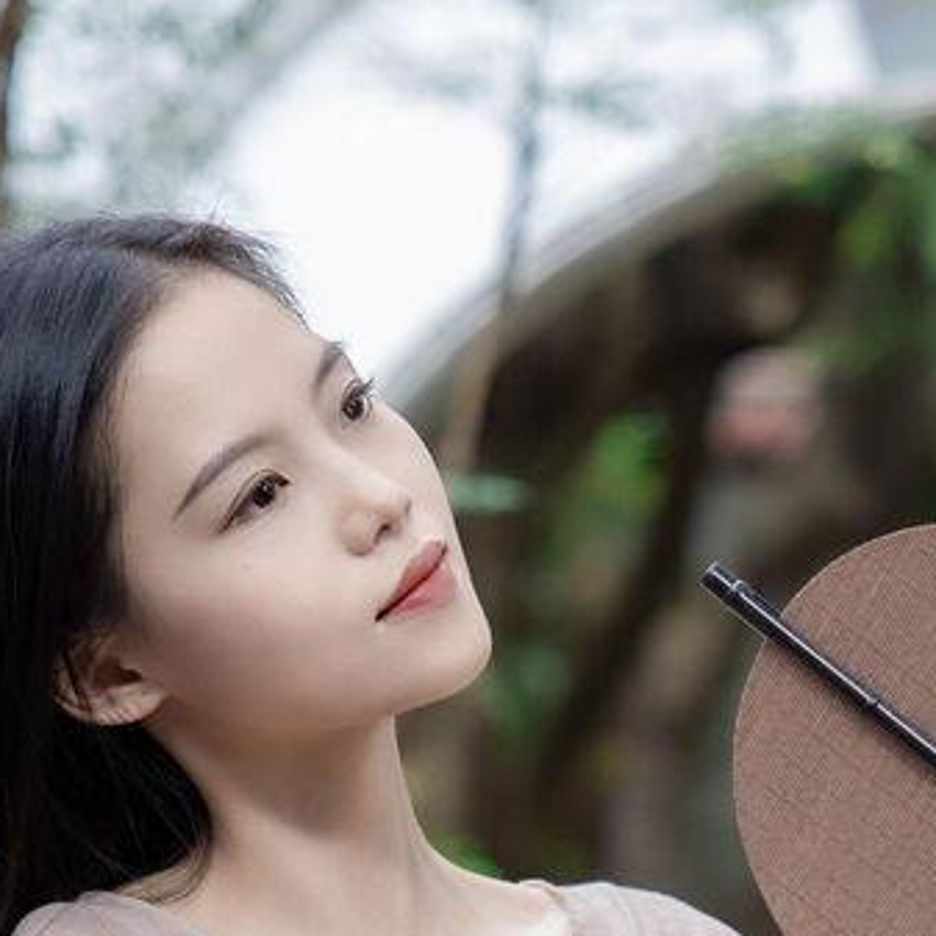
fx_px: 9728
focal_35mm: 318
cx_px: 653
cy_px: 1055
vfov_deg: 5.5
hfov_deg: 5.5
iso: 200
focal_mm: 70
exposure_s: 1/160
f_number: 2.8
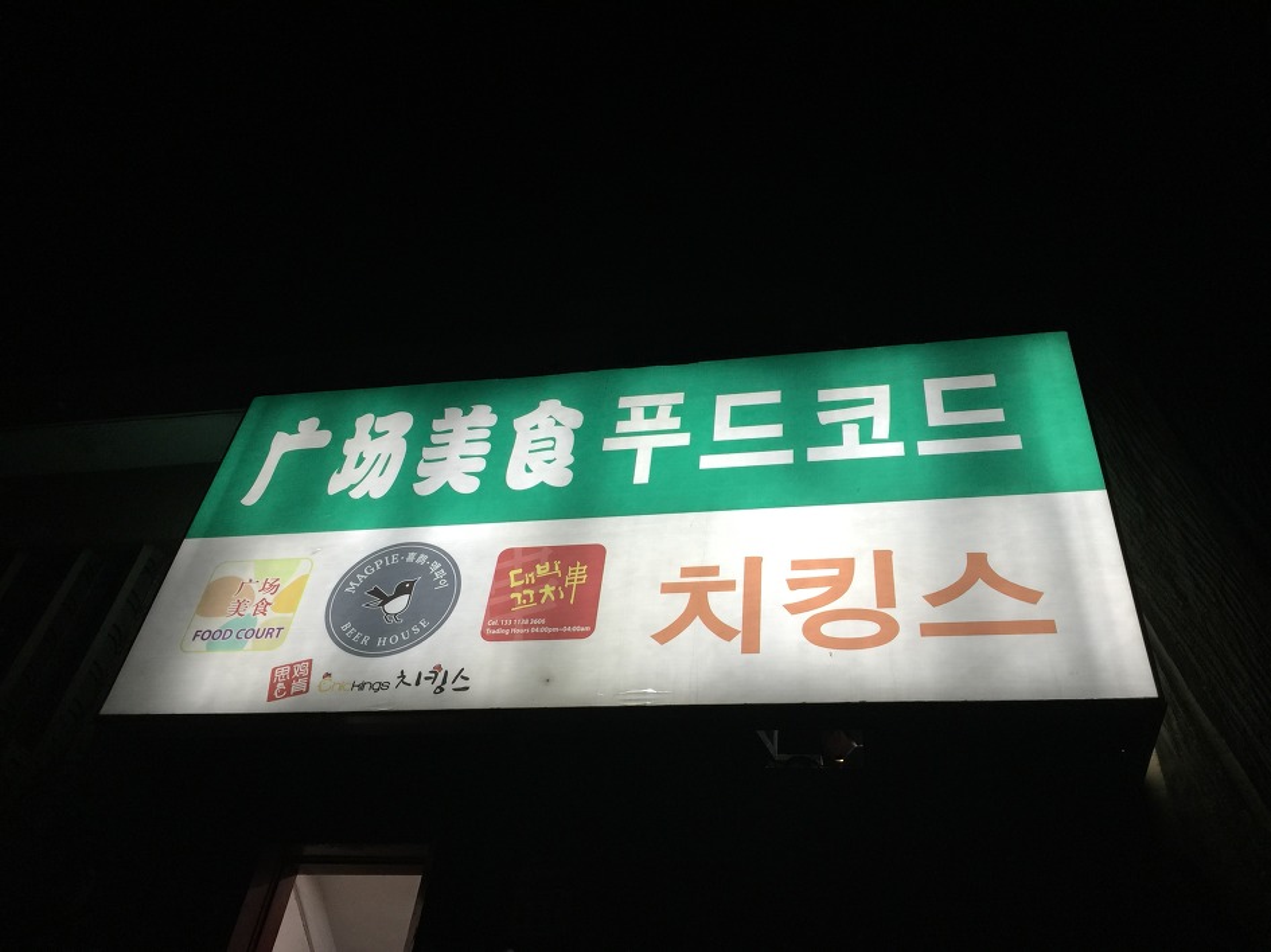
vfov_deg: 48.2
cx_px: 636
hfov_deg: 61.7
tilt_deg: +43.0
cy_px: 476
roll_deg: -9.3
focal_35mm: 29
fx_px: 1064
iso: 32
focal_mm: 4.15
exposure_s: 1/15
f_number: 2.2
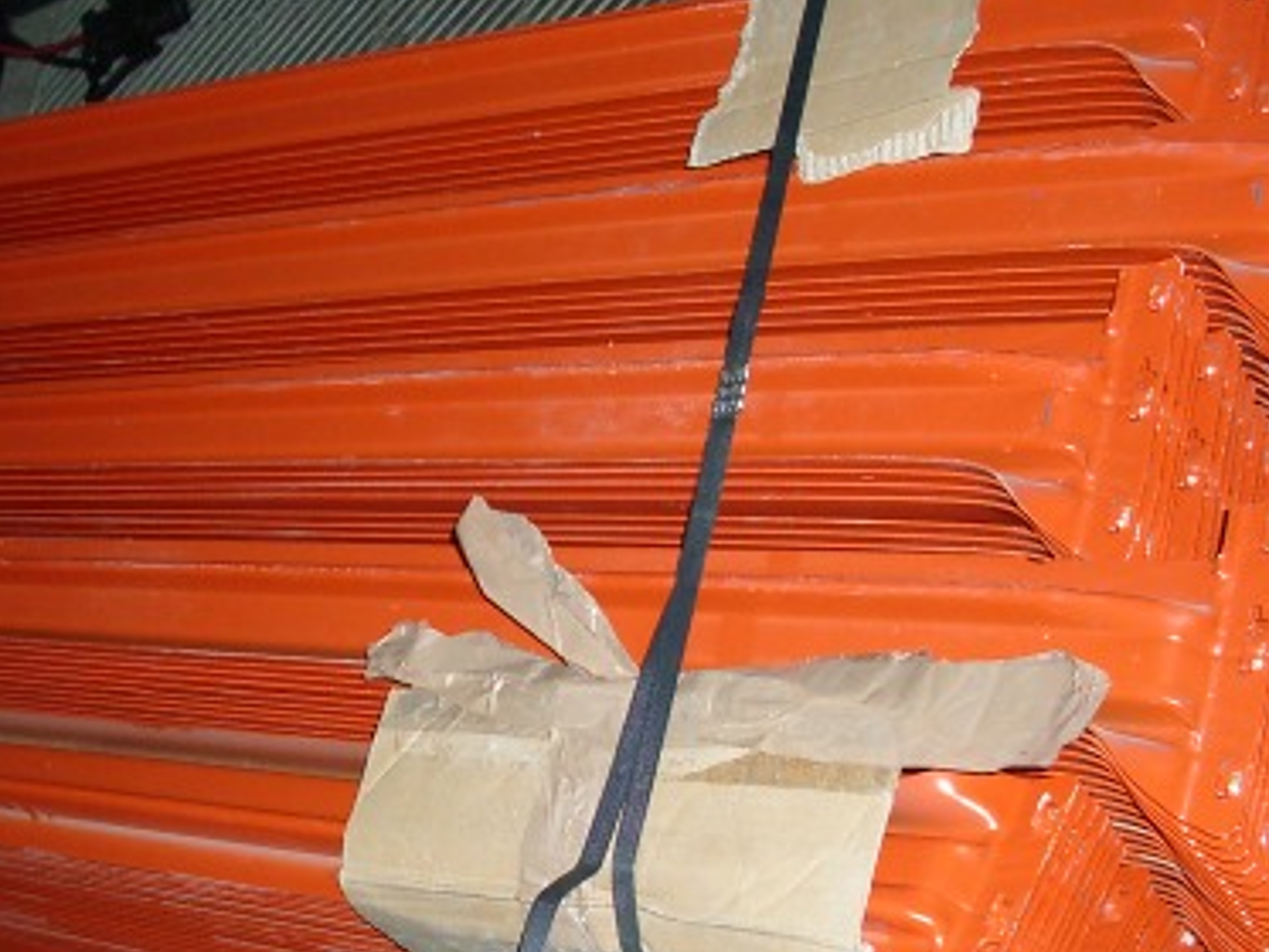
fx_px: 2200
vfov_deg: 24.3
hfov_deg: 31.6
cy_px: 643
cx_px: 323
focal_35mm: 60
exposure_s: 1/60
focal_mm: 5.8
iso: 200
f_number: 2.6
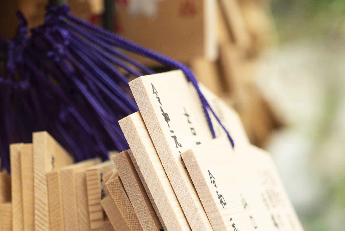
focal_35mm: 103
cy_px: 227
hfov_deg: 19.8
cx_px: 210
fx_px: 988
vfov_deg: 13.1
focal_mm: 48
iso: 500
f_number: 4
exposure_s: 1/60
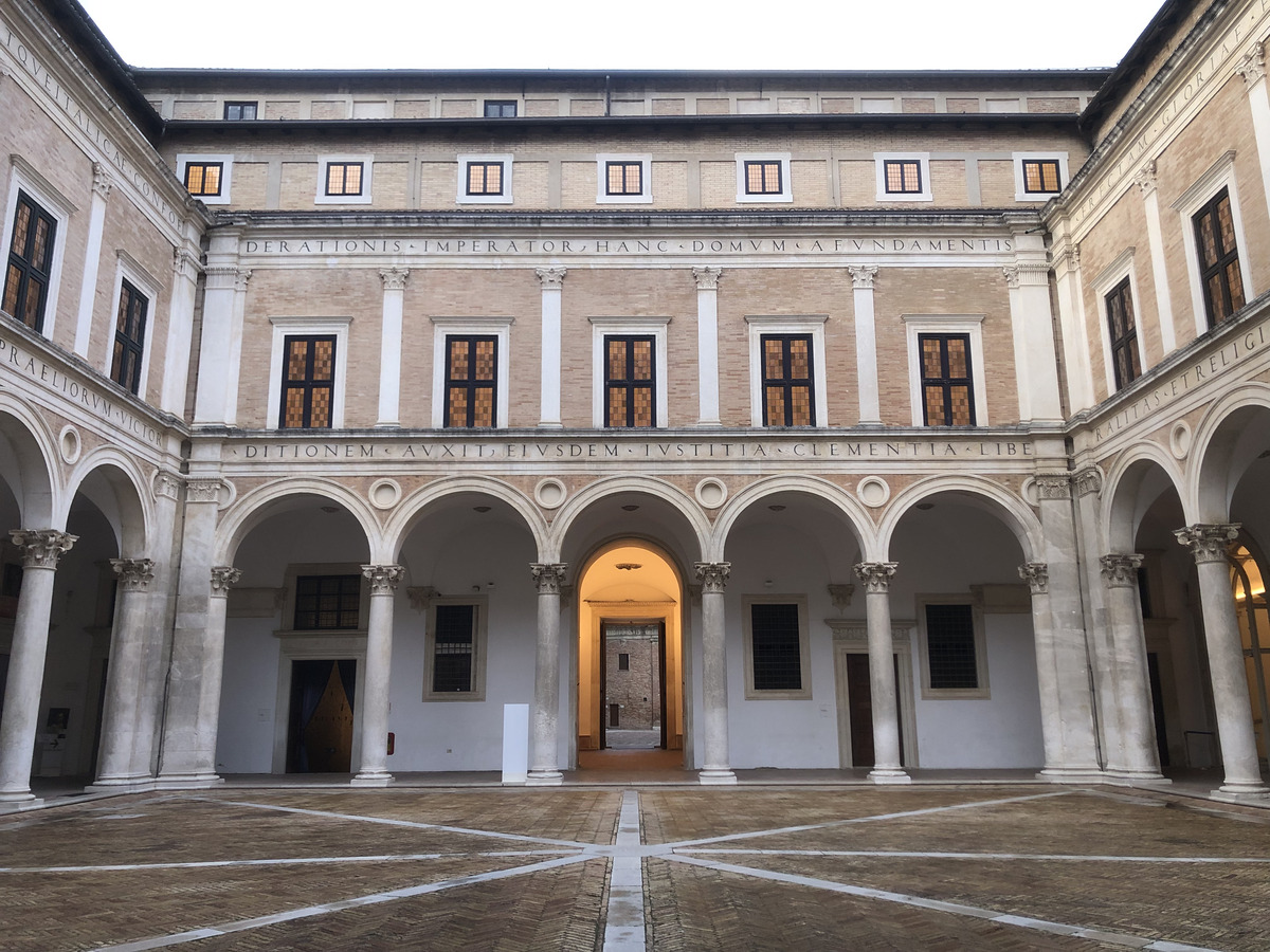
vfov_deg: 49.7
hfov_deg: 63.4
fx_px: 1027
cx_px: 635
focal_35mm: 28
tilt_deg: +12.3
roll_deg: +1.0
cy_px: 476
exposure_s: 1/40
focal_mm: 4
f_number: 1.8
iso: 20
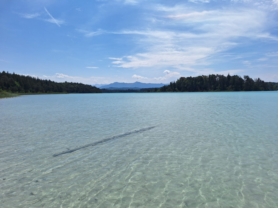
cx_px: 139
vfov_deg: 58.9
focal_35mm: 23
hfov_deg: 73.9
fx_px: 185
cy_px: 104
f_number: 1.8
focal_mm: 5.54
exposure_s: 1/4525
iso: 40
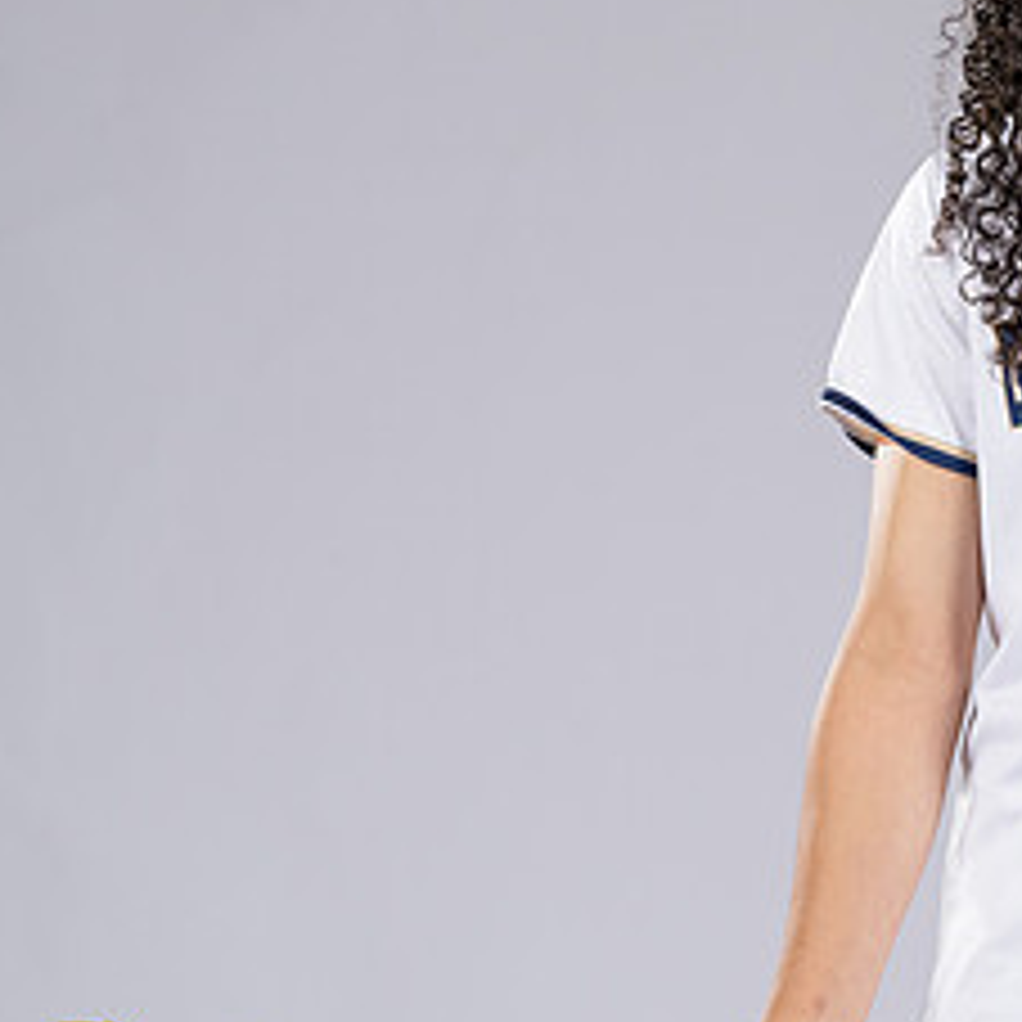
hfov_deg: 5.4
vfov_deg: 5.4
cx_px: 1201
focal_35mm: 322
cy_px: 534
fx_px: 10756
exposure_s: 1/200
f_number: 6.3
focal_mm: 125
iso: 250
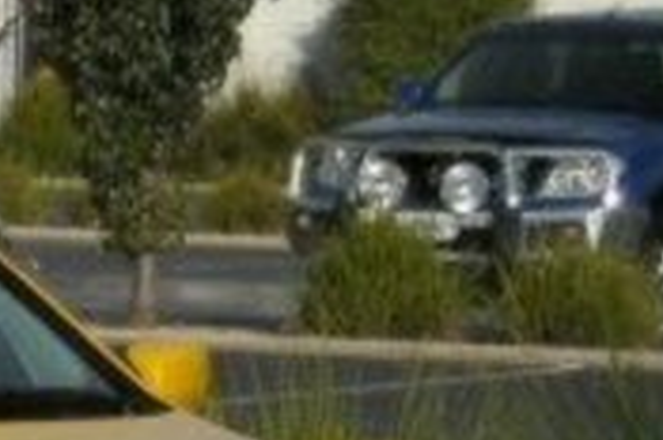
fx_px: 7353
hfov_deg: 5.1
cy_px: 649
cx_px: -568
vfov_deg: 3.4
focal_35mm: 400
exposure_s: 1/284
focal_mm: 13.73
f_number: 8.2
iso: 64
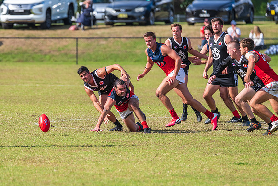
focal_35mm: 531
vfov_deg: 2.6
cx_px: 116
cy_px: 105
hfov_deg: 3.9
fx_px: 4103
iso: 800
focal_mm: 450
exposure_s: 1/1600
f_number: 8
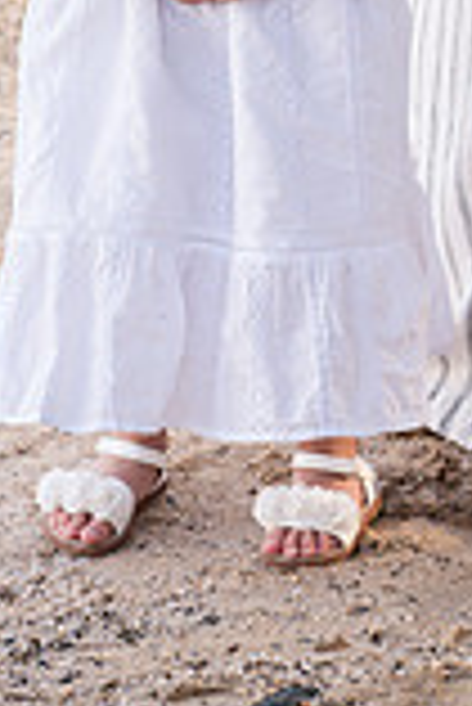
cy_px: -252
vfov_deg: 8.3
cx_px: 445
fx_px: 4768
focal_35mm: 243
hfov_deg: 5.7
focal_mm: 85
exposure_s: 1/500
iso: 800
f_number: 4.5
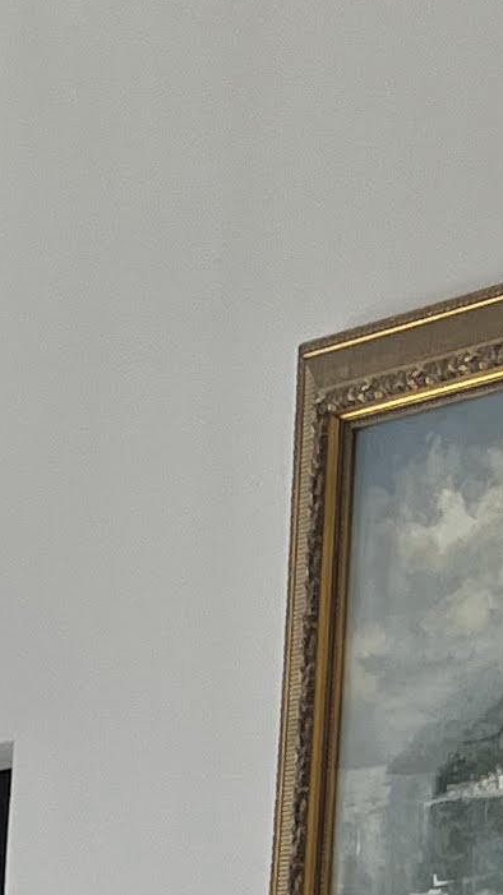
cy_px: 1680
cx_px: -952
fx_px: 3867
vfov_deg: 12.0
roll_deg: -1.2
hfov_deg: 6.8
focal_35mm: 163
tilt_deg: -6.8
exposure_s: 1/346
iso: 50
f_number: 1.5
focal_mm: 5.7
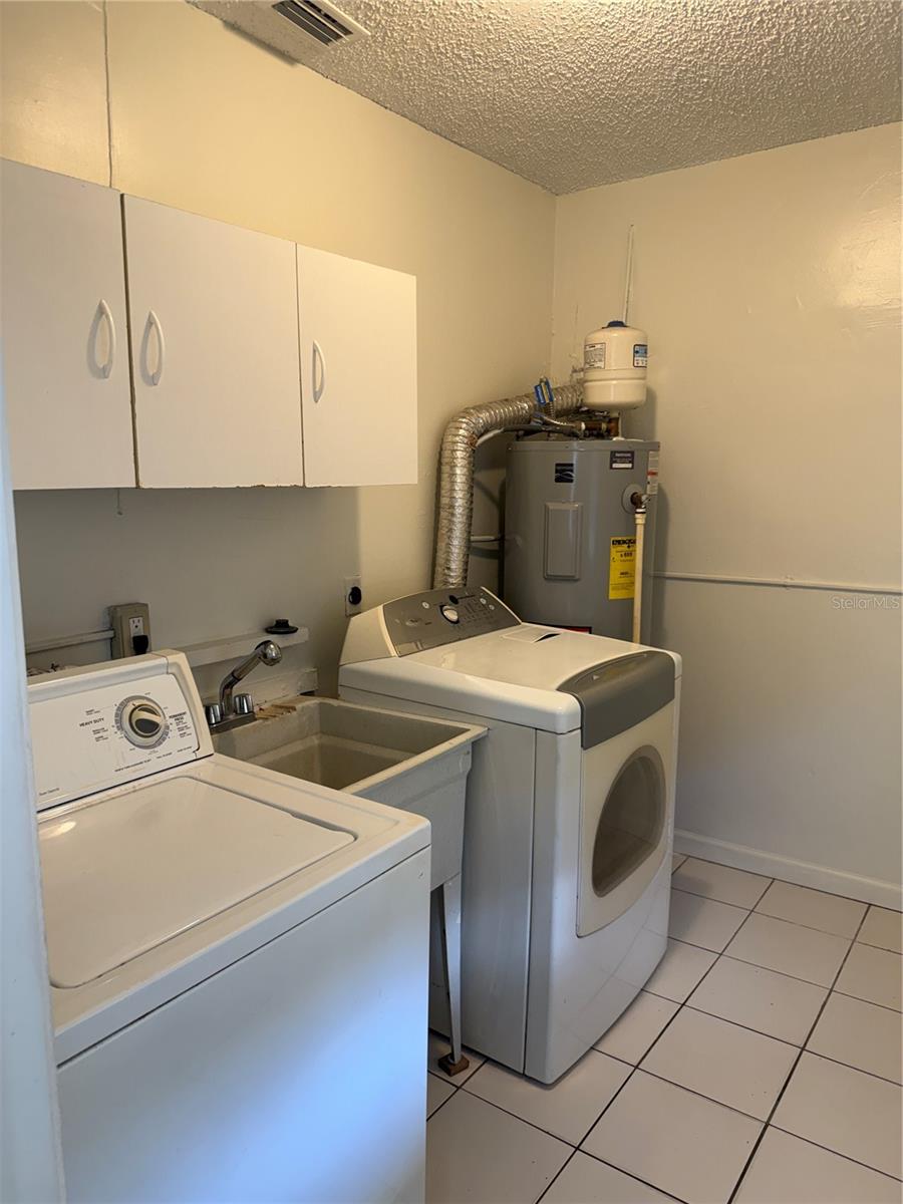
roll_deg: -0.3
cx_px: 452
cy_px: 602
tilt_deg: -5.4
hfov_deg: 56.8
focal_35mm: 24
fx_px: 835
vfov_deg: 71.6
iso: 125
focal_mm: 6.76
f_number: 1.78
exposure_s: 1/120
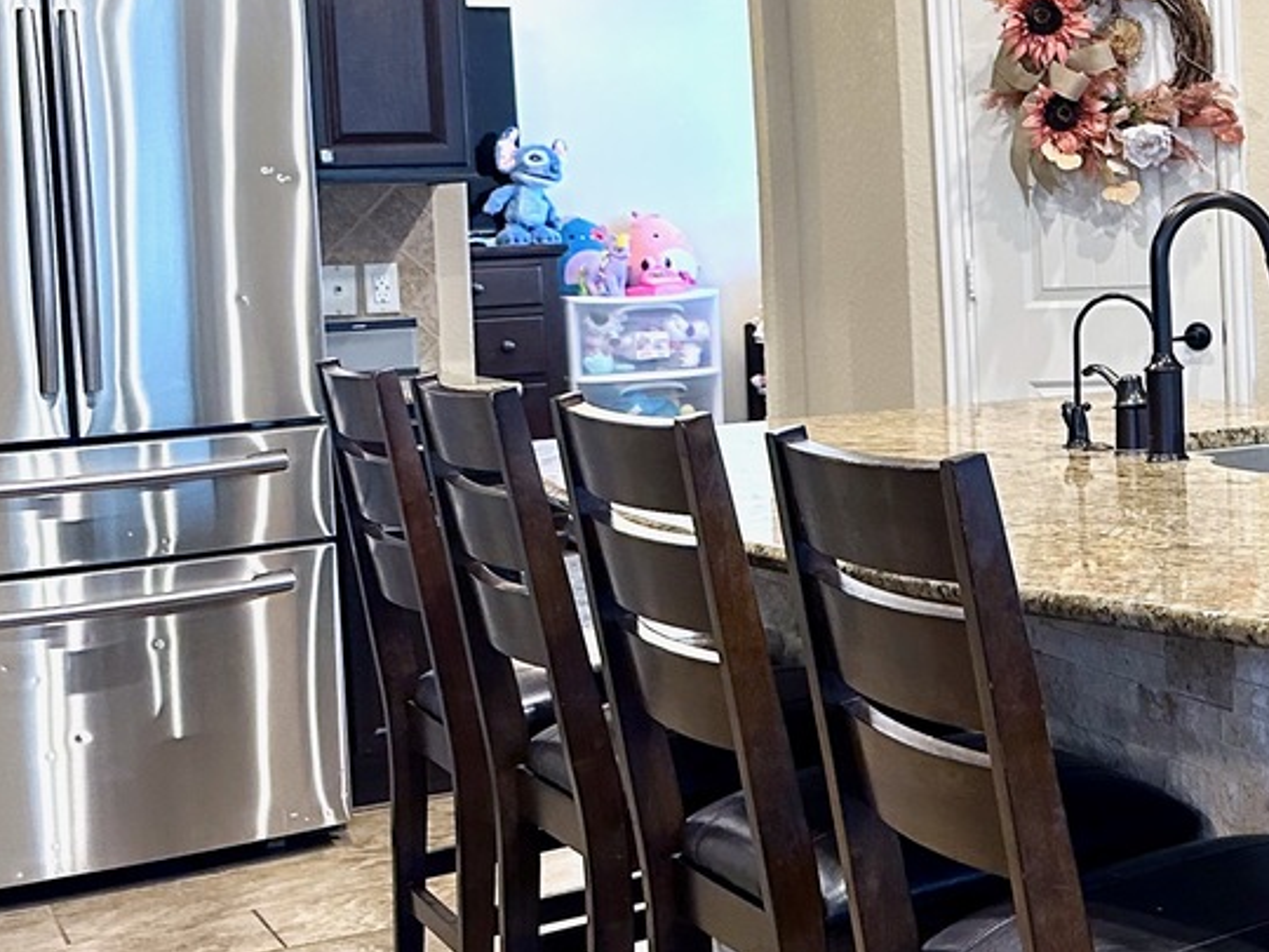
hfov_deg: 27.3
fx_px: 2346
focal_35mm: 64
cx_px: 1445
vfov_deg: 22.8
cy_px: 308
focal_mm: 6.86
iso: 500
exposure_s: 1/60
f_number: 1.78
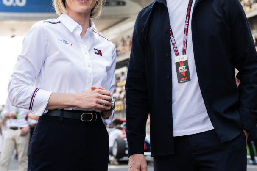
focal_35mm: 94
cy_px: 31
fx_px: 671
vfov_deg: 14.5
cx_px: 169
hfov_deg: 21.6
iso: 400
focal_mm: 50
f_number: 4
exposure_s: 1/640
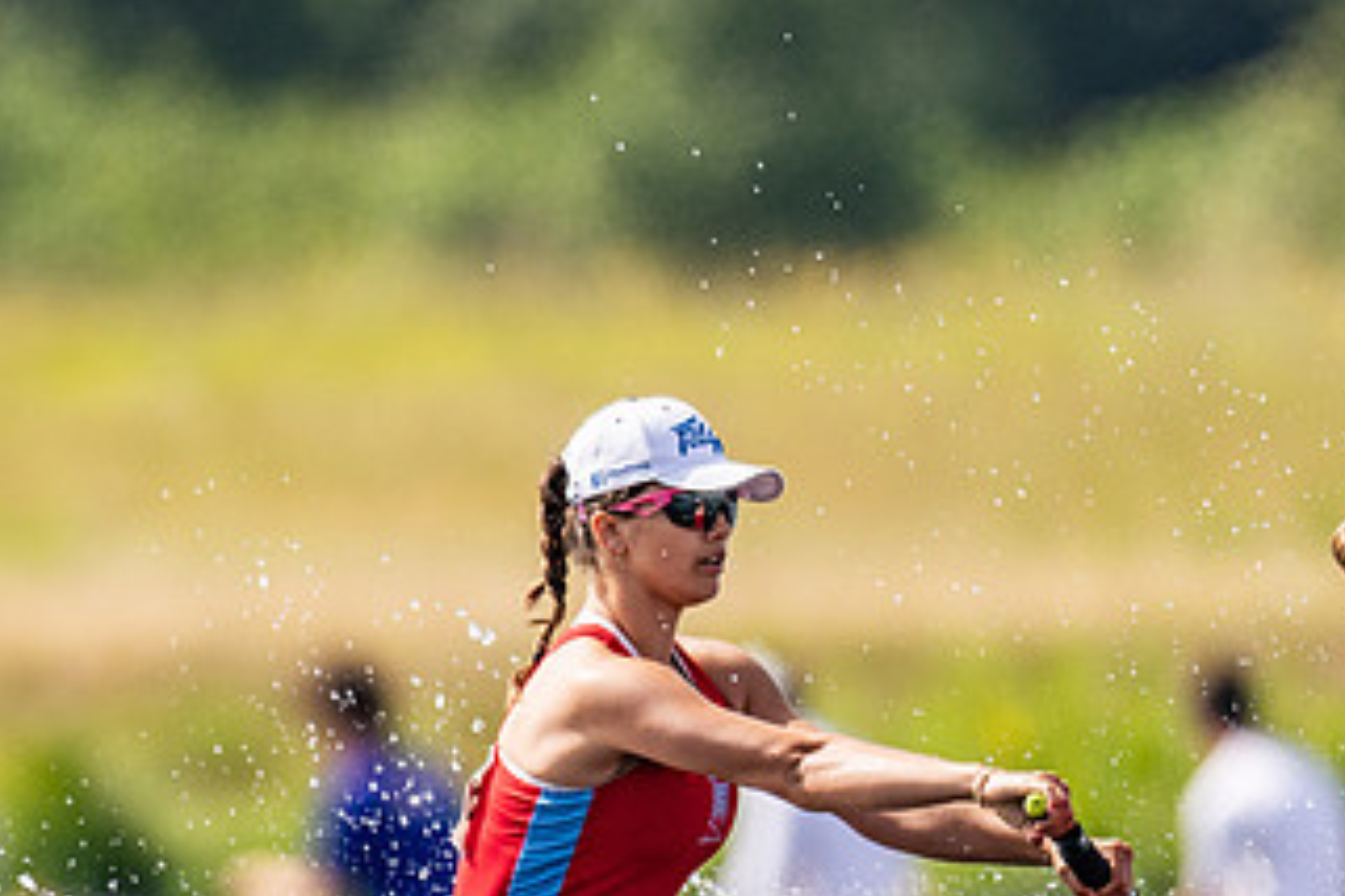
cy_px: 766
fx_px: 60782
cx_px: 444
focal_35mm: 1627
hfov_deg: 1.3
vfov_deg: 0.8
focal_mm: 600
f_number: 4
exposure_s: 1/2500
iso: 180
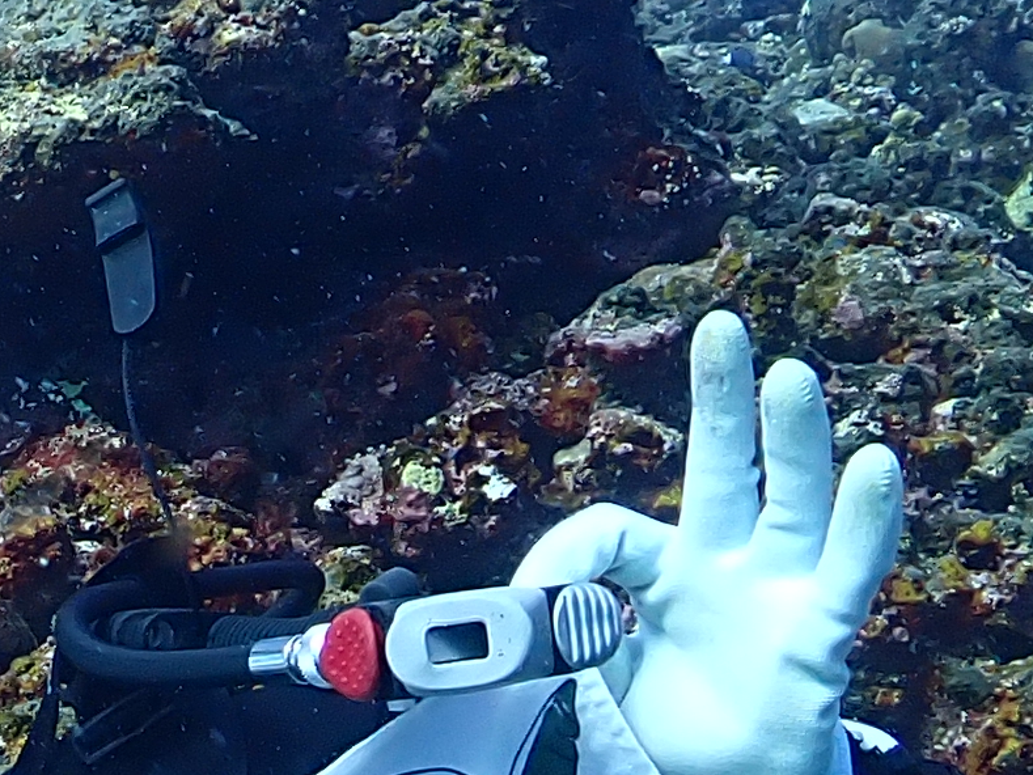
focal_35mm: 142
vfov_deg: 10.4
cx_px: -677
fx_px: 4238
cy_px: 721
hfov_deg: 12.9
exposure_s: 1/125
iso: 100
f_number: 3.2
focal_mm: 5.05
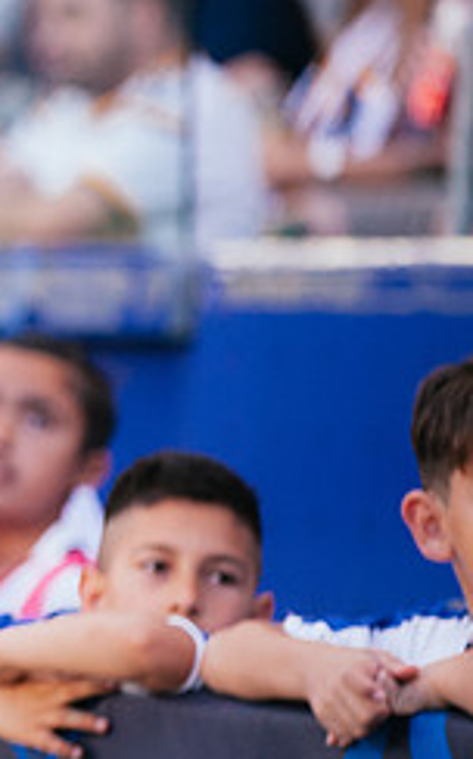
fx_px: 8518
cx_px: -339
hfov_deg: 3.2
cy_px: 373
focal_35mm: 412
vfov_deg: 5.1
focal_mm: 170
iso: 1600
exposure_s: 1/800
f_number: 2.8
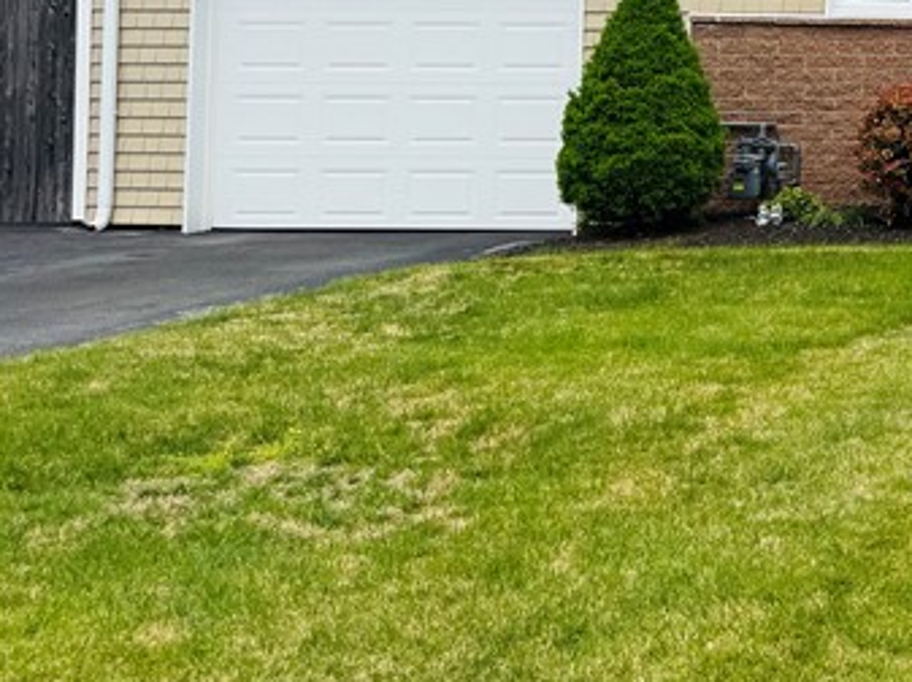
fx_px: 1921
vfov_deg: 19.5
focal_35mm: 73
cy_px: -24
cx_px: 1372
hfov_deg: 22.1
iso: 80
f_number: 1.78
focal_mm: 6.76
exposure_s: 1/4405
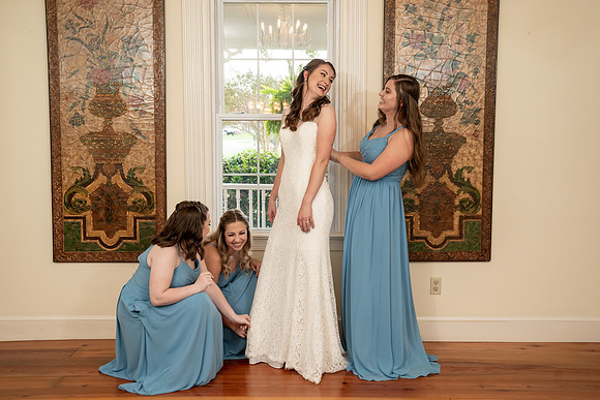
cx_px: 294
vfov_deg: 33.9
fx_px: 656
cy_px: 199
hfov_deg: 49.1
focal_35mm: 39
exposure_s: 1/250
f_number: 5.6
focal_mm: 38
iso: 2000
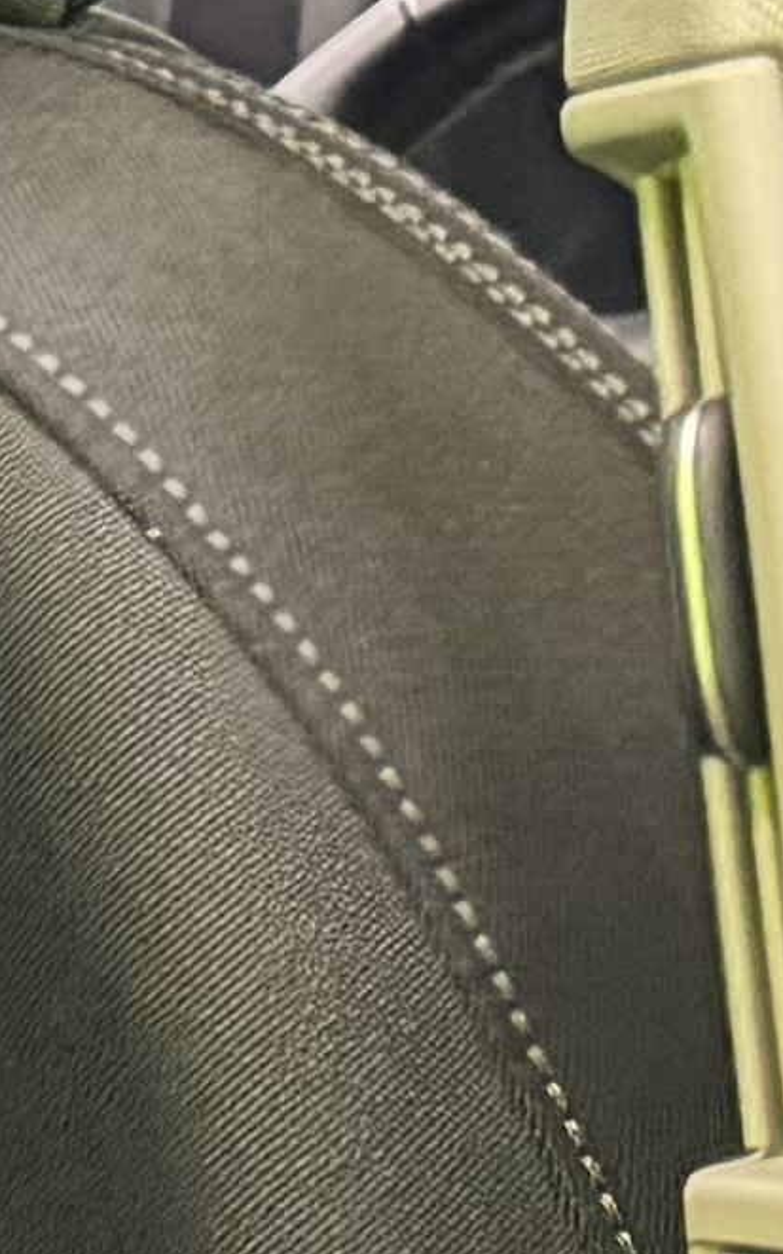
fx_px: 7513
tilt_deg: -11.0
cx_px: -3492
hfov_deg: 4.7
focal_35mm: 220
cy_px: 1262
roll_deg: +0.2
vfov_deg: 9.5
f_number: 1.78
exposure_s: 1/33
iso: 640
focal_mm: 6.76
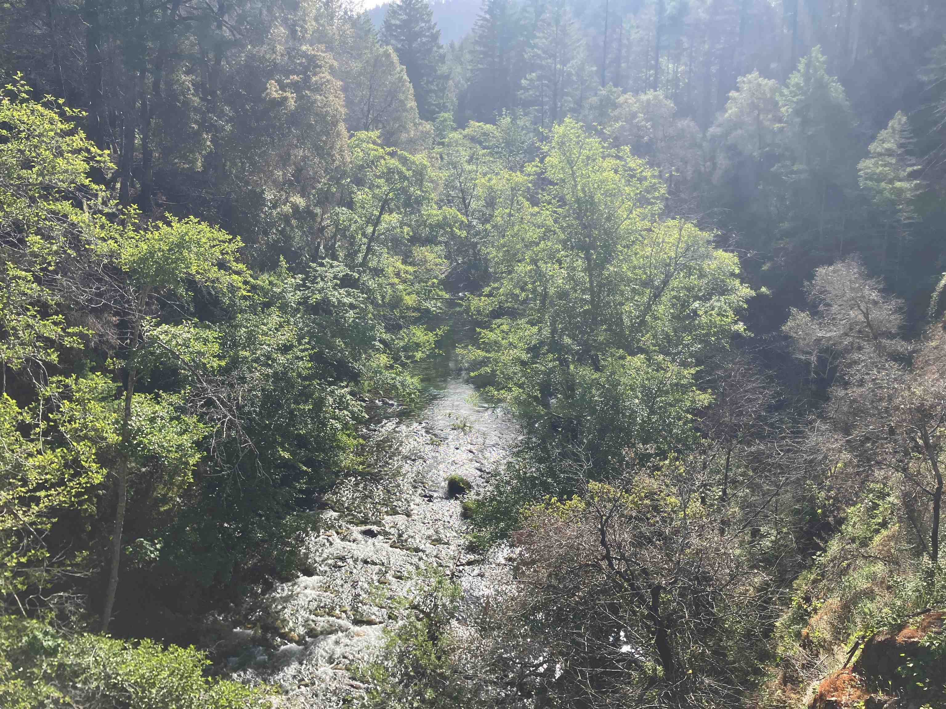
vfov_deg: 49.7
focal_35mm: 28
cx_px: 473
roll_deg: -1.0
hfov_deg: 63.4
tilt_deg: -13.2
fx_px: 765
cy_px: 354
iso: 32
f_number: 1.8
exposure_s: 1/960
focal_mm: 3.99
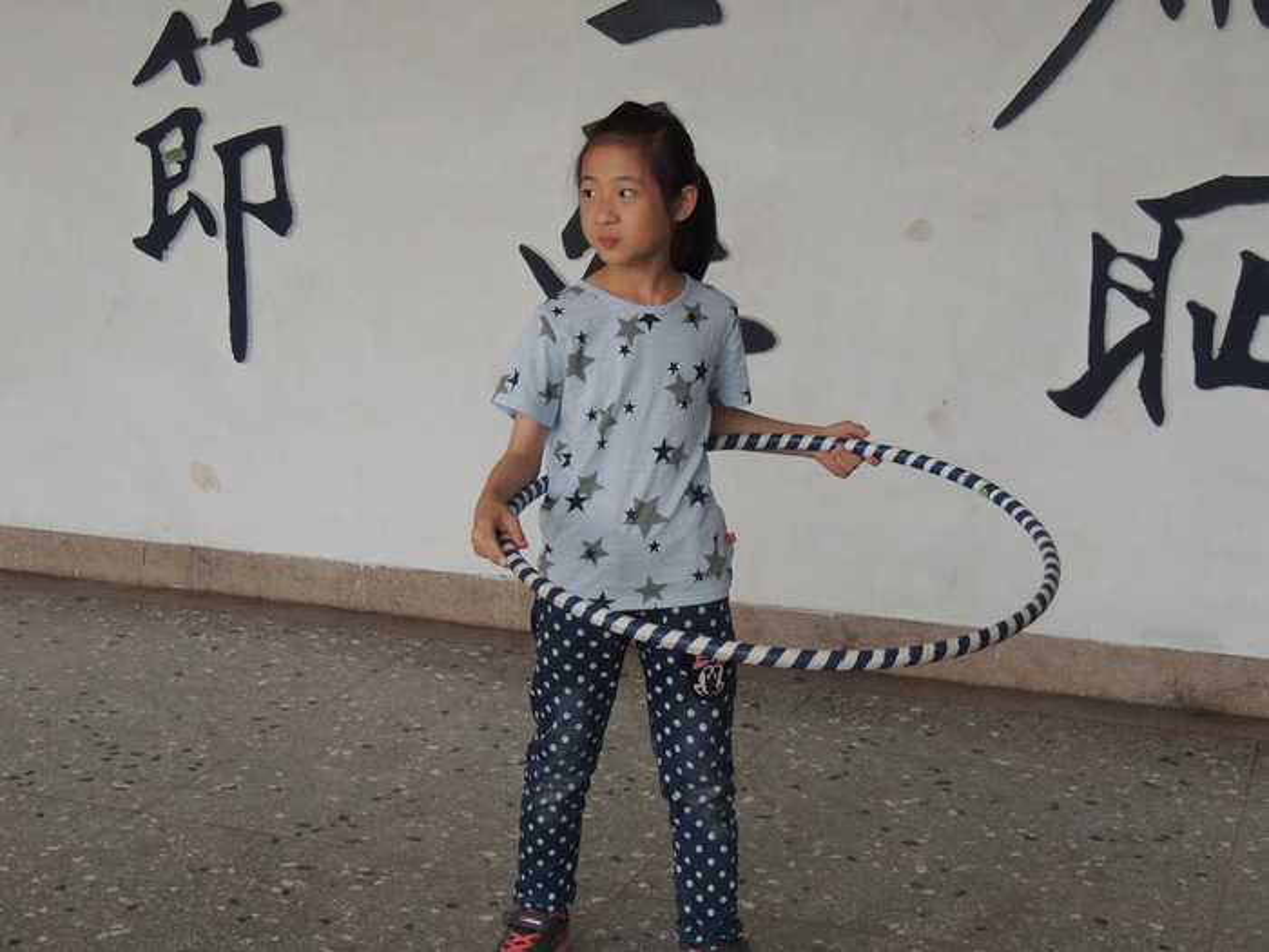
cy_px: 476
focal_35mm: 55
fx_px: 2016
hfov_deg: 34.9
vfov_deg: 26.6
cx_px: 634
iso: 400
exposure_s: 1/400
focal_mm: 9.8
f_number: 3.7
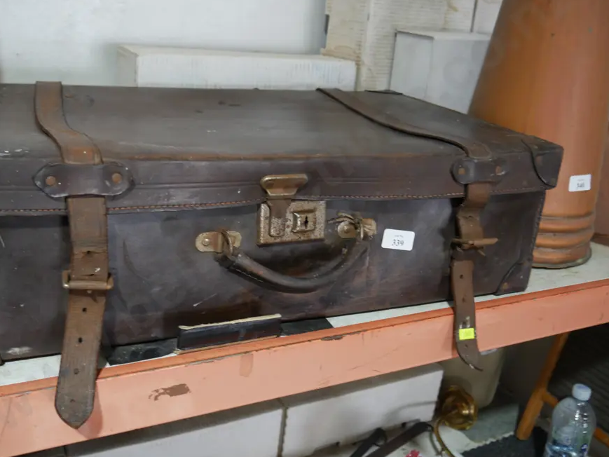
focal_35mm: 33
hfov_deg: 55.3
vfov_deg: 42.9
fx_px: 581
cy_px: 207
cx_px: 280
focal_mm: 14
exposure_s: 1/60
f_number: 3.5
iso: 400
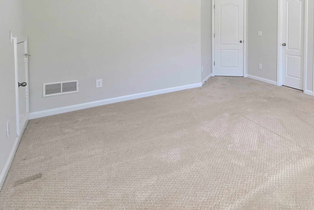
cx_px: 242
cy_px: 38
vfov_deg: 52.9
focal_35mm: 22
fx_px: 192
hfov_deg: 72.2
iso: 160
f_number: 2.2
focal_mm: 2.2
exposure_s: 1/120
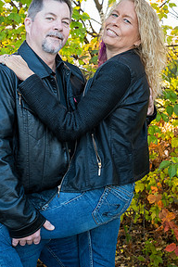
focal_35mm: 72
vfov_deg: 27.9
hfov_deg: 18.9
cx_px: 77
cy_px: 89
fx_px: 534
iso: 2000
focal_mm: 46
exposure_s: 1/200
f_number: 6.3
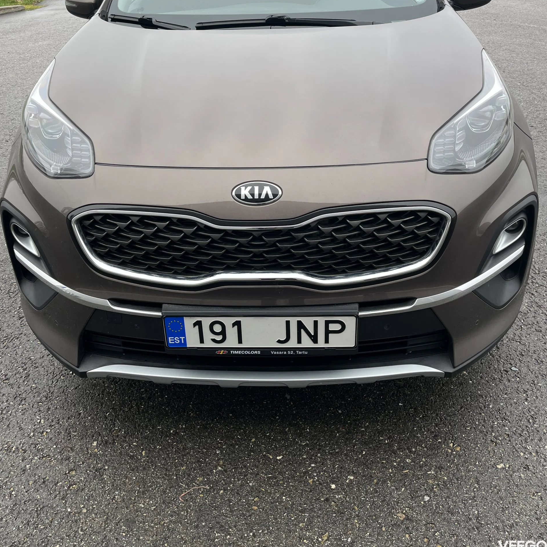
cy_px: 185
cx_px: 274
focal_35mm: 31
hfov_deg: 52.5
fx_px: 554
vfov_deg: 51.6
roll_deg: +2.2
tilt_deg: -29.1
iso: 40
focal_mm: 5.1
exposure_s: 1/122
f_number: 1.6
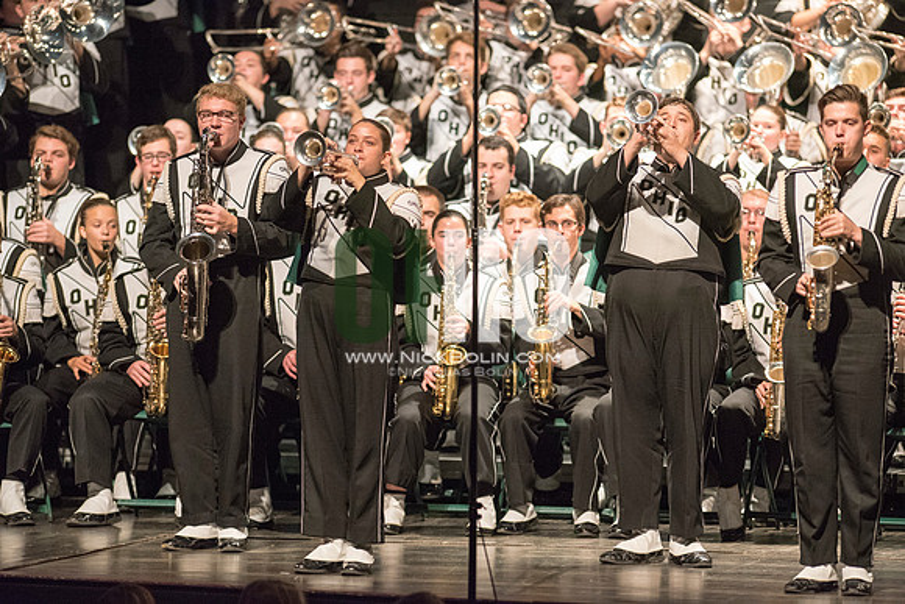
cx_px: 452
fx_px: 7543
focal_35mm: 300
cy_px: 302
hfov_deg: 6.9
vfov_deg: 4.6
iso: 4000
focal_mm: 300
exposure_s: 1/320
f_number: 2.8
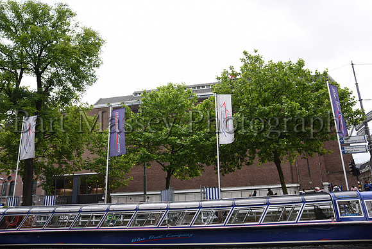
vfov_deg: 46.4
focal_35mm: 28
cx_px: 186
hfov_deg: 65.5
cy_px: 124
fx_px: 289
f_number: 10
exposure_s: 1/160
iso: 220
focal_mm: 28
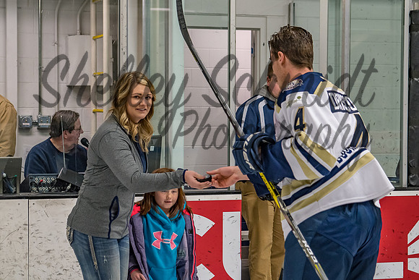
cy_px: 140
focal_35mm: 98
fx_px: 1143
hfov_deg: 20.8
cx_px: 210
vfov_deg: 13.9
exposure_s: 1/250
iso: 800
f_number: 4.5
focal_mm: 60
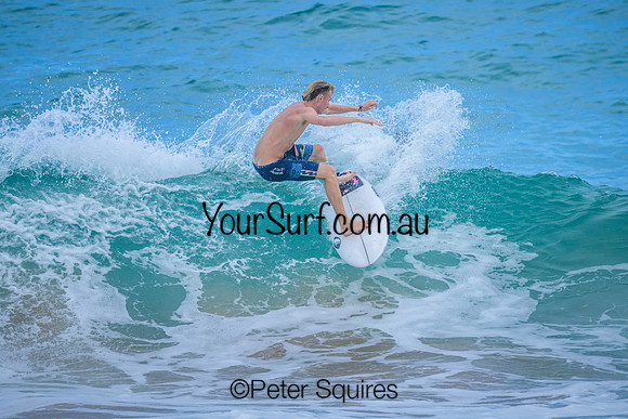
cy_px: 224
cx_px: 350
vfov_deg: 1.3
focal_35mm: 1099
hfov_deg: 1.9
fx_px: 19176
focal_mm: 800
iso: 500
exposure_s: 1/3200
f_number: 6.3
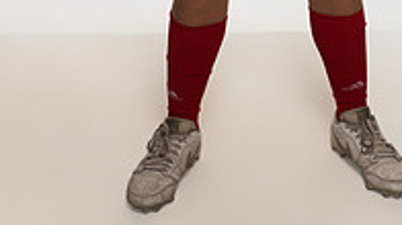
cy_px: -219
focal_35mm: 120
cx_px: 265
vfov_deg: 9.5
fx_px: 1278
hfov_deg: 17.8
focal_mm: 50
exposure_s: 1/200
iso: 500
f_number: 6.3
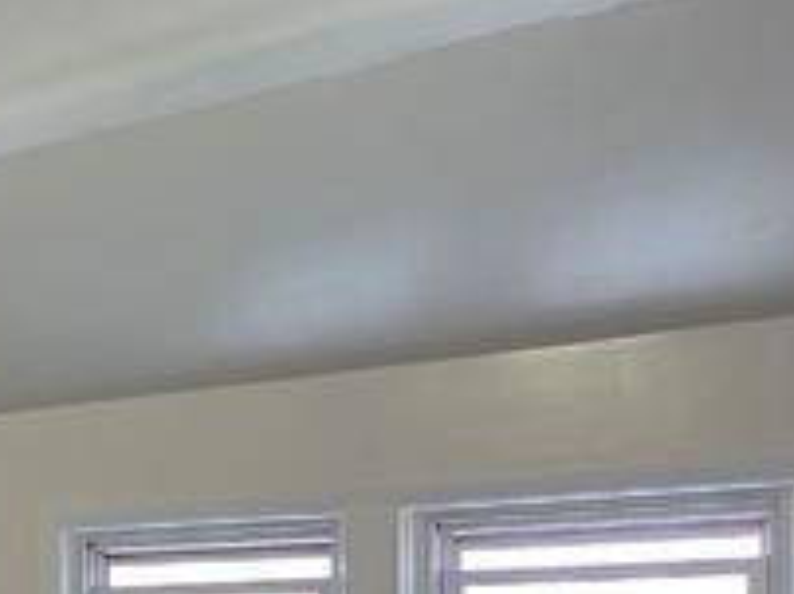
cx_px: -432
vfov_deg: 20.9
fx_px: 1512
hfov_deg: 23.1
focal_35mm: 66
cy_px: 681
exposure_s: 1/120
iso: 125
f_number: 1.9
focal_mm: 2.2
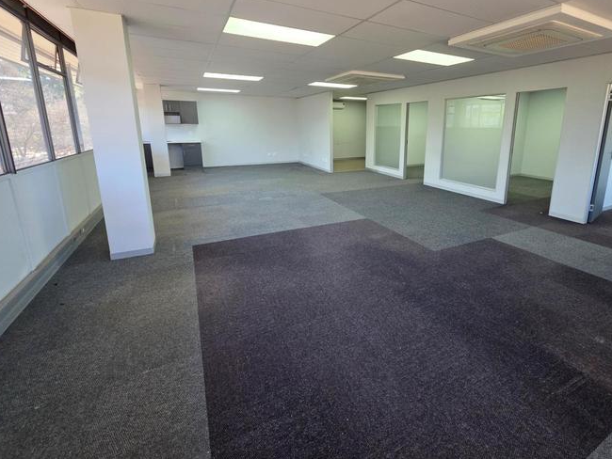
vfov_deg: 77.4
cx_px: 349
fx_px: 283
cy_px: 187
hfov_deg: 93.9
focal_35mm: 16
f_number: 1.9
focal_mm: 2.2
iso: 320
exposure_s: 1/359
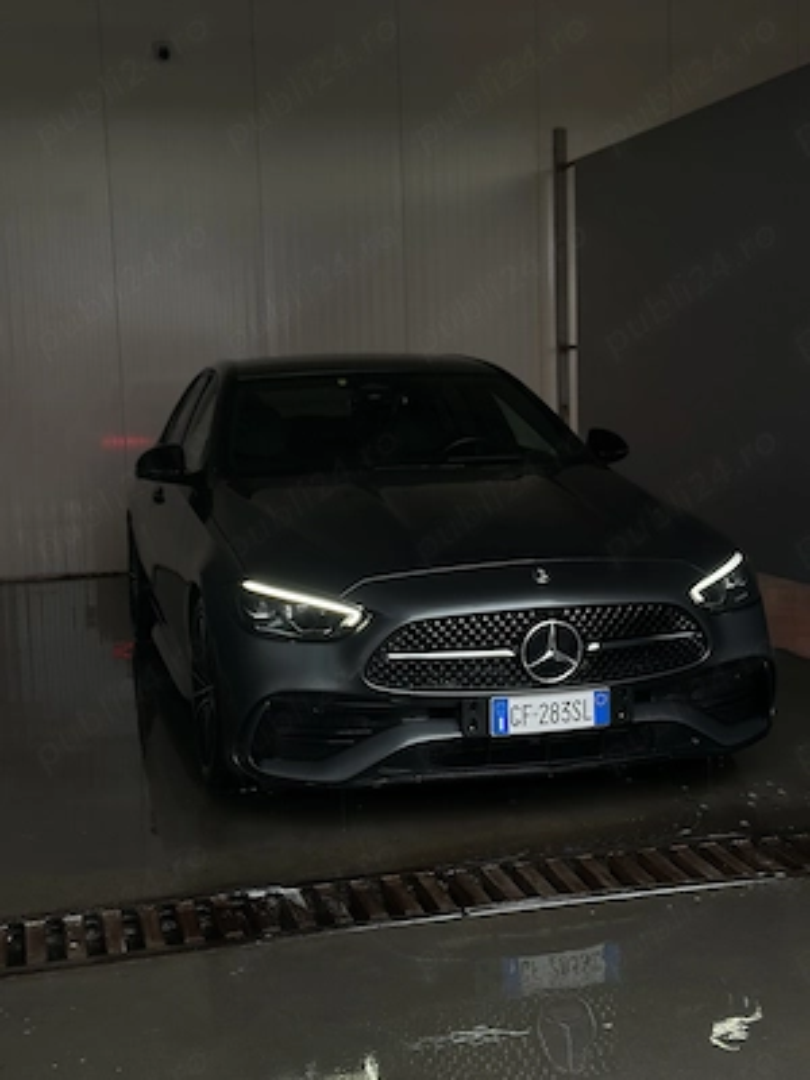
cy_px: 540
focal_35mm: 48
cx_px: 405
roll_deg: +1.3
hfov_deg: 30.3
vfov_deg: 39.7
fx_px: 1498
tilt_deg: -5.6
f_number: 1.78
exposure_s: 1/102
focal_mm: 6.86
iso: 125
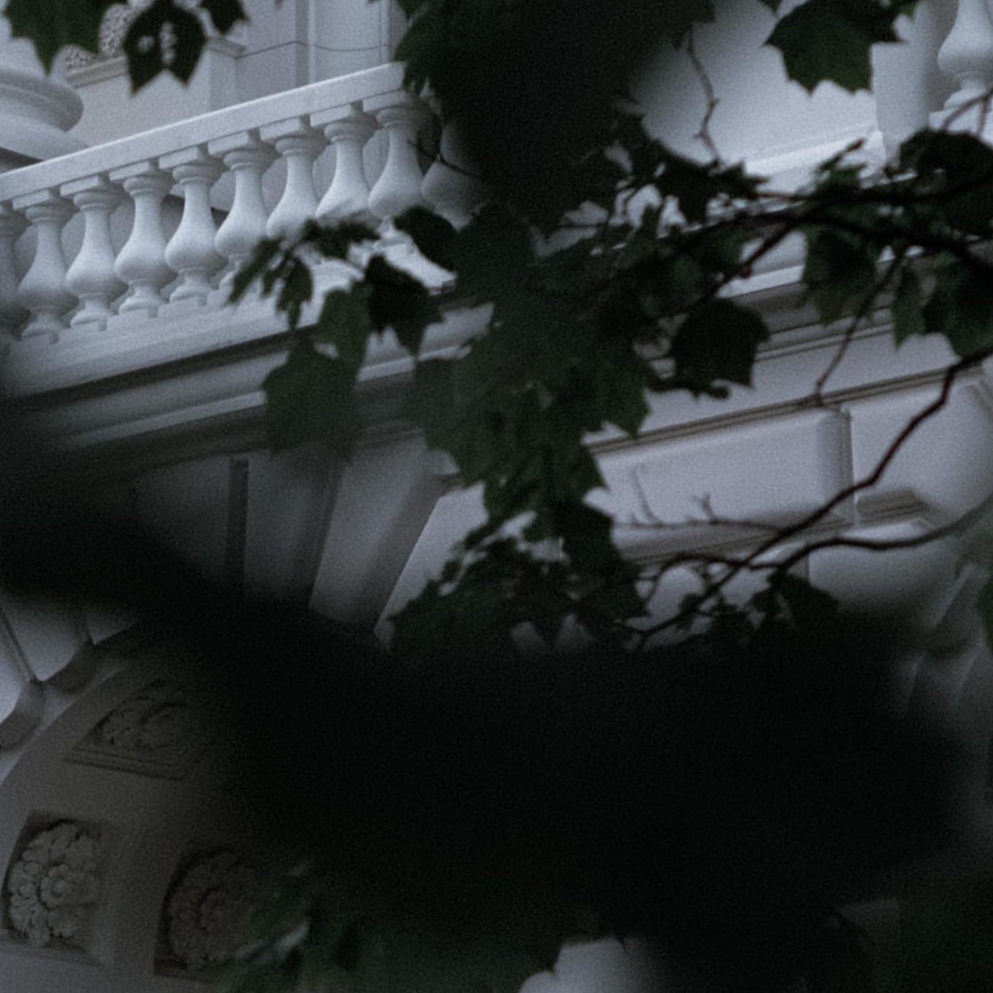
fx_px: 6231
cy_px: 1019
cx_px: 109
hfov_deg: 9.1
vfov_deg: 9.0
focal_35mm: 192
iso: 125
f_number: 4
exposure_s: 1/80
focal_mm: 50
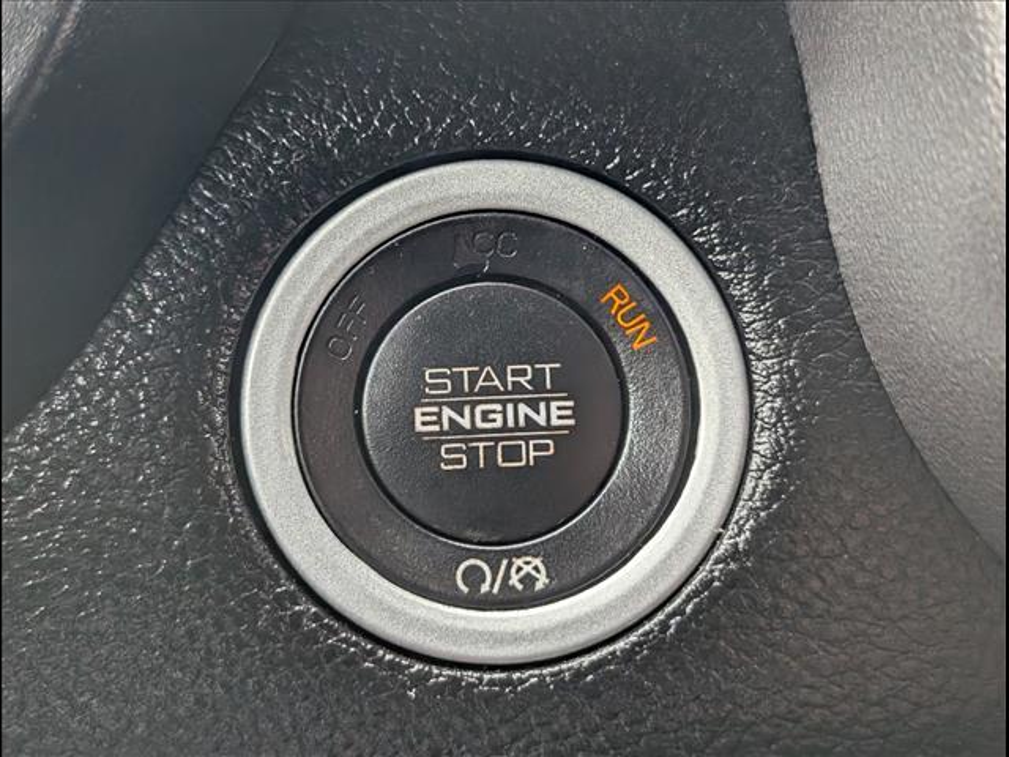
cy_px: 378
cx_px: 504
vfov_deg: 29.7
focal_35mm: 49
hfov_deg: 38.9
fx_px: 1428
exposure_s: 1/435
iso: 438
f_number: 1.68
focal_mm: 6.9
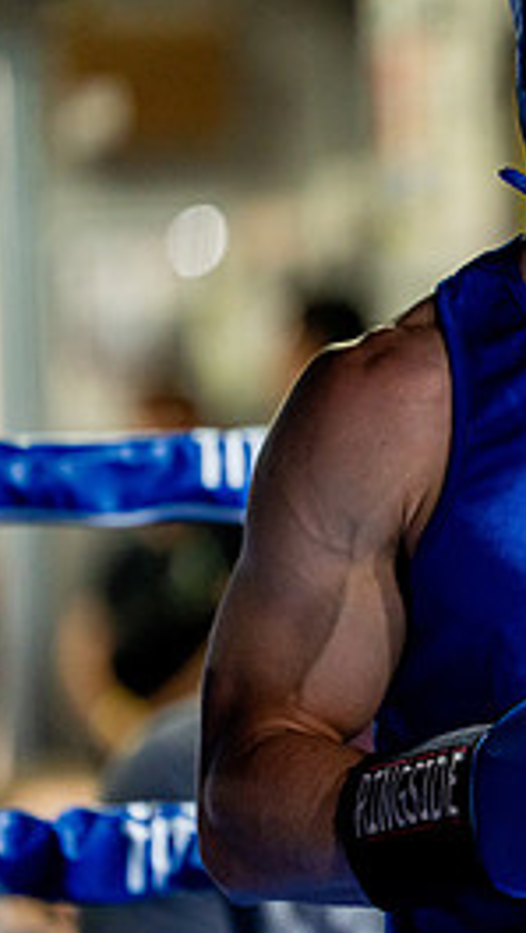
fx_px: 8533
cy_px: 451
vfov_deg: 6.3
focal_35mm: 345
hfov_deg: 3.5
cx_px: 745
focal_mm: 150
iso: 3200
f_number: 2
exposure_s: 1/640
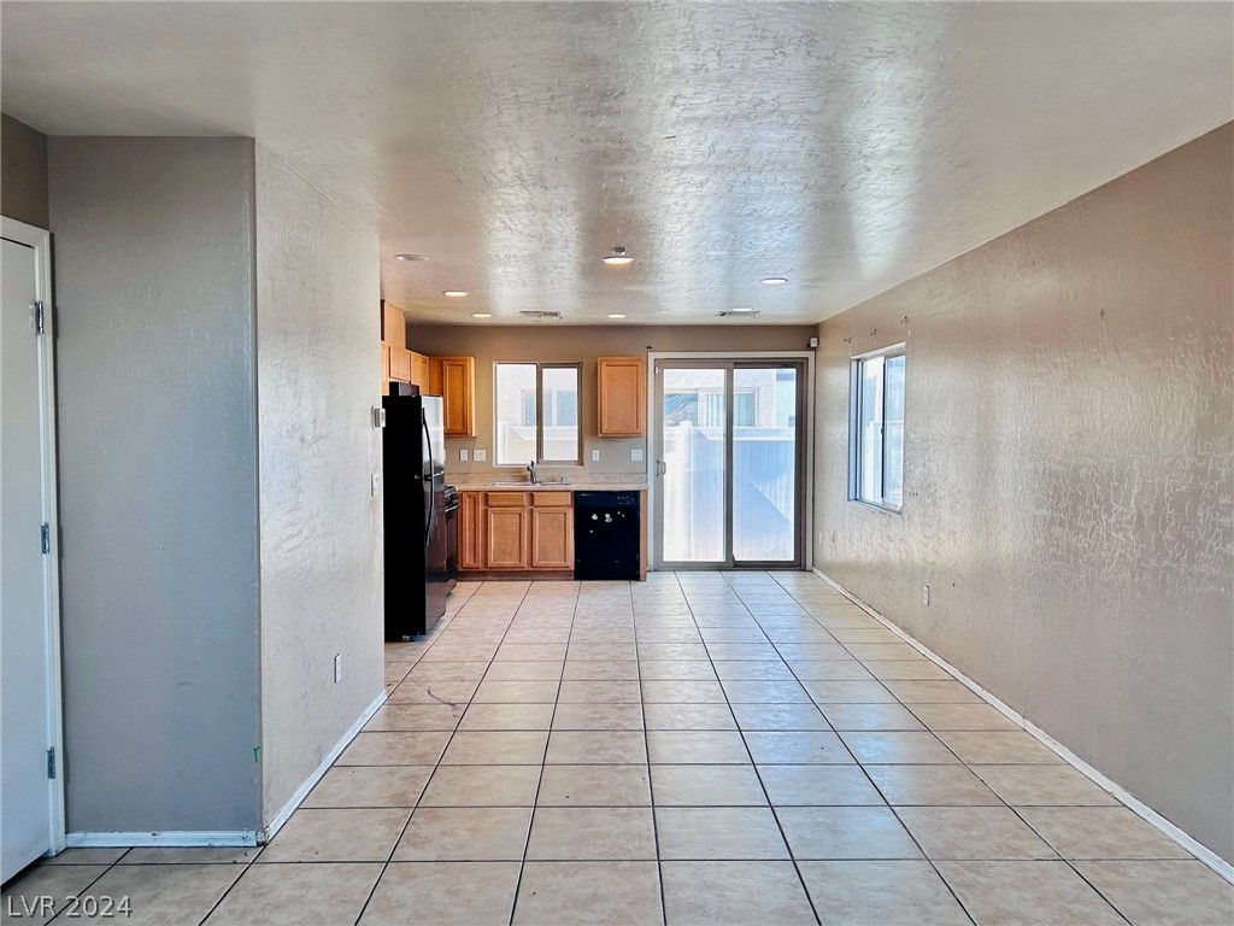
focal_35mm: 26
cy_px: 463
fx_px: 927
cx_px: 617
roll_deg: +1.7
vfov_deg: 53.1
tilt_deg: -2.6
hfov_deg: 67.3
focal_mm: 5.7
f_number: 1.5
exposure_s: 1/120
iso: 64
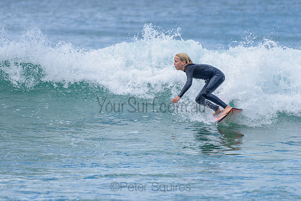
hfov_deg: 3.4
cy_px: 87
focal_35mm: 613
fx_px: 5129
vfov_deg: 2.2
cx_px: 164
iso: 450
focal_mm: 500
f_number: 5.6
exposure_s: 1/2000
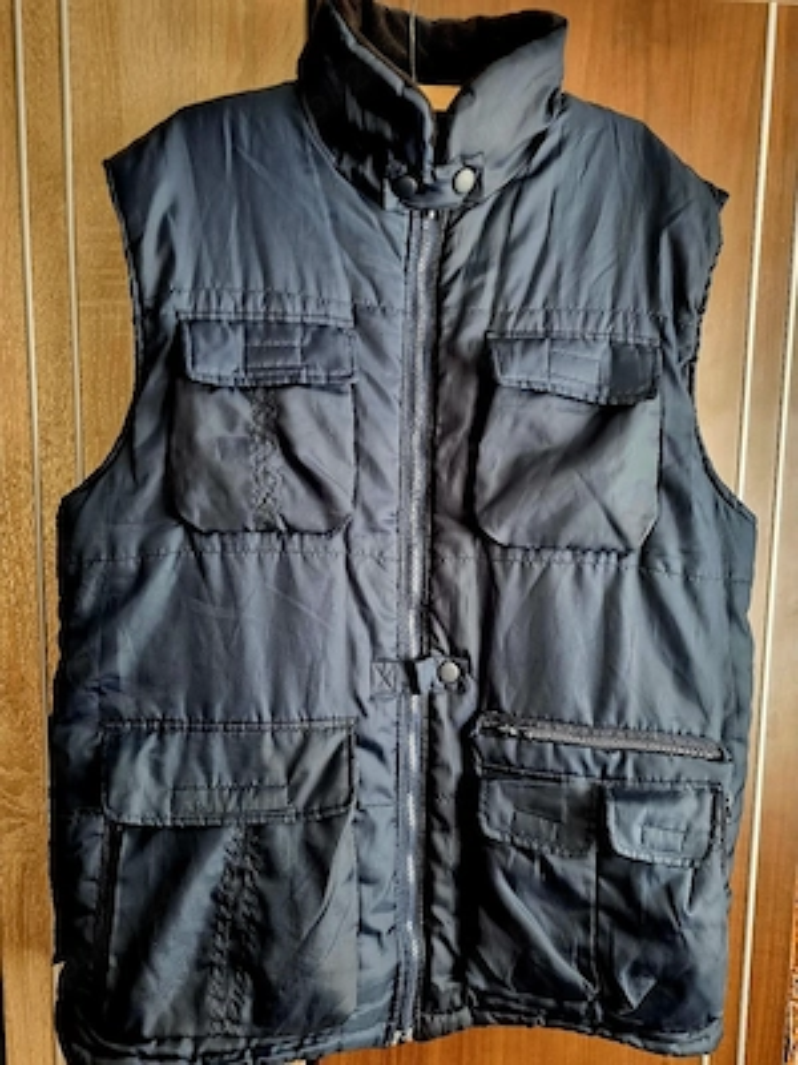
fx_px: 799
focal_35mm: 26
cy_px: 532
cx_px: 399
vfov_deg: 67.3
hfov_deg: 53.1
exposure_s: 1/100
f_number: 1.8
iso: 250
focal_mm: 5.4
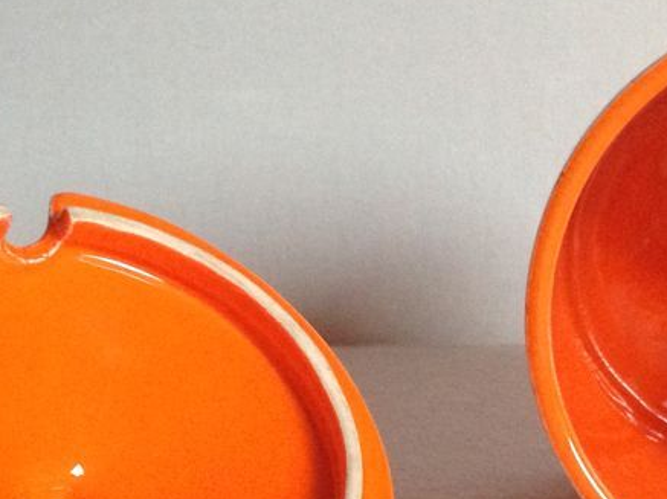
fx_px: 1540
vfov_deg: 18.3
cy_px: 355
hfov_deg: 24.3
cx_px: 433
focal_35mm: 80
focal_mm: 4.28
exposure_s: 1/15
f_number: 2.4
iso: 400
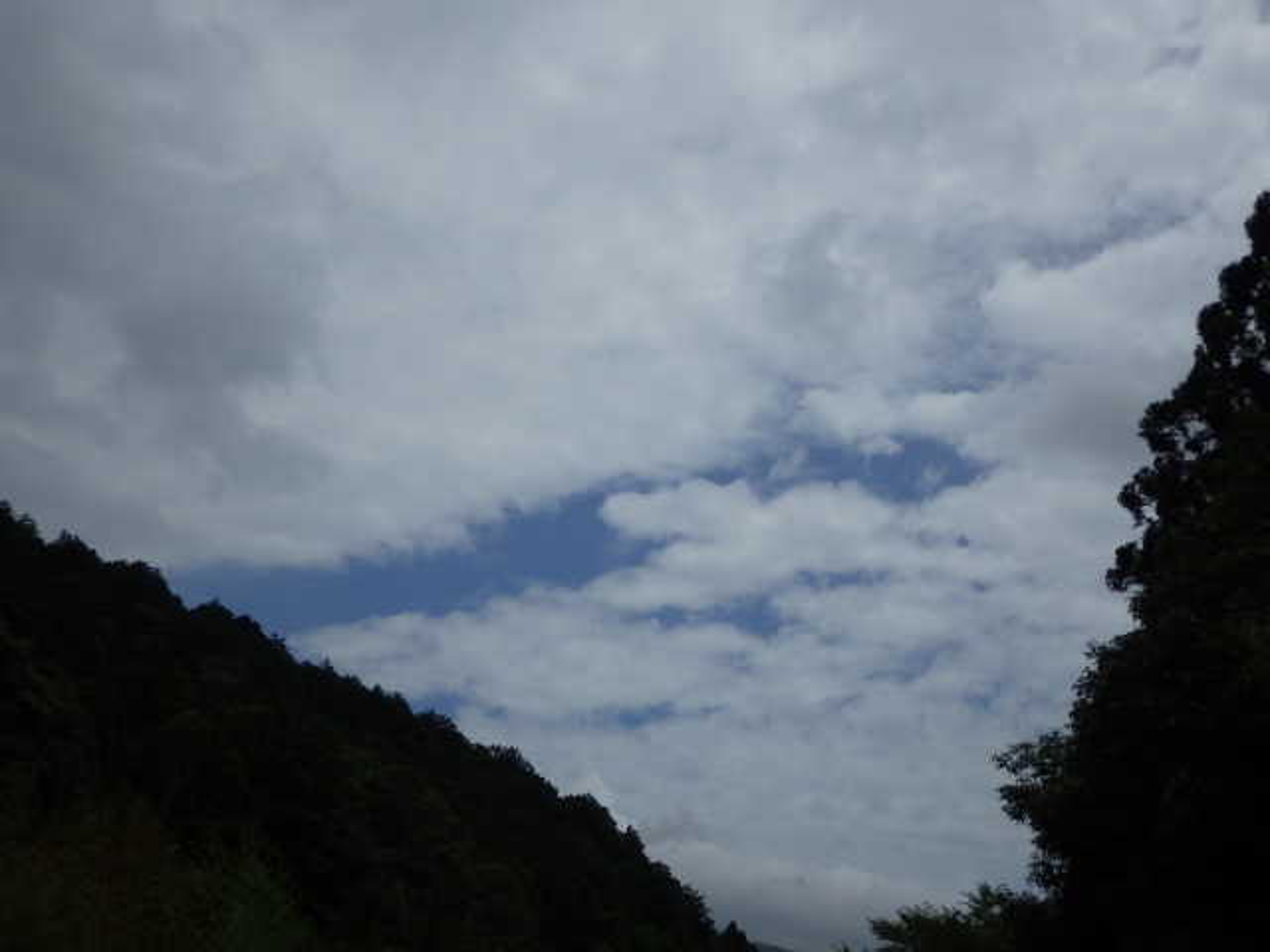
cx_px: 635
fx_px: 1614
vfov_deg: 32.9
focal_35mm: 44
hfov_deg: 42.9
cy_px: 476
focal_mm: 7.9
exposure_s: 1/500
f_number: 11.6
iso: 125
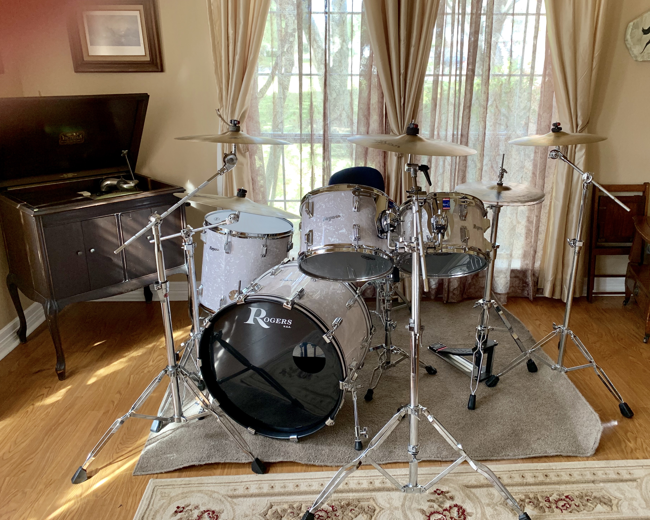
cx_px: 349
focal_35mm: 28
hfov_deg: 62.1
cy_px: 252
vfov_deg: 51.5
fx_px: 539
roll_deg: -1.1
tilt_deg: -17.7
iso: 100
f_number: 1.8
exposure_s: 1/60
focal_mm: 4.25
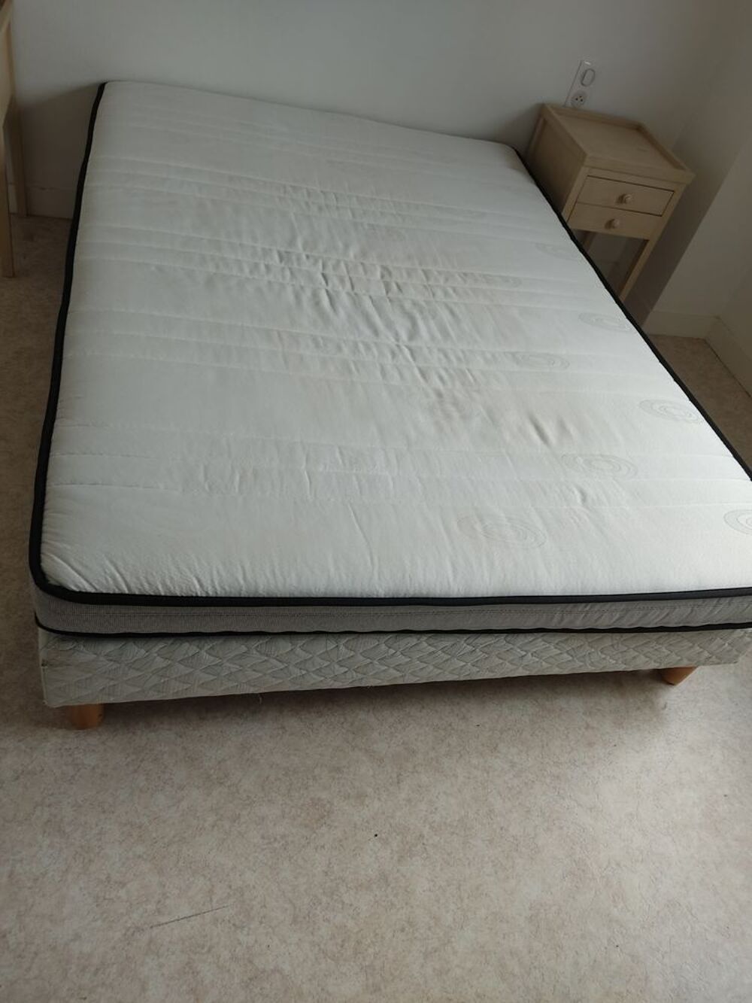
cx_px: 376
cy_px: 502
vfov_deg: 67.3
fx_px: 753
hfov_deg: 53.1
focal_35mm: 26
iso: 108
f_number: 1.79
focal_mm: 4.74
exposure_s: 1/50
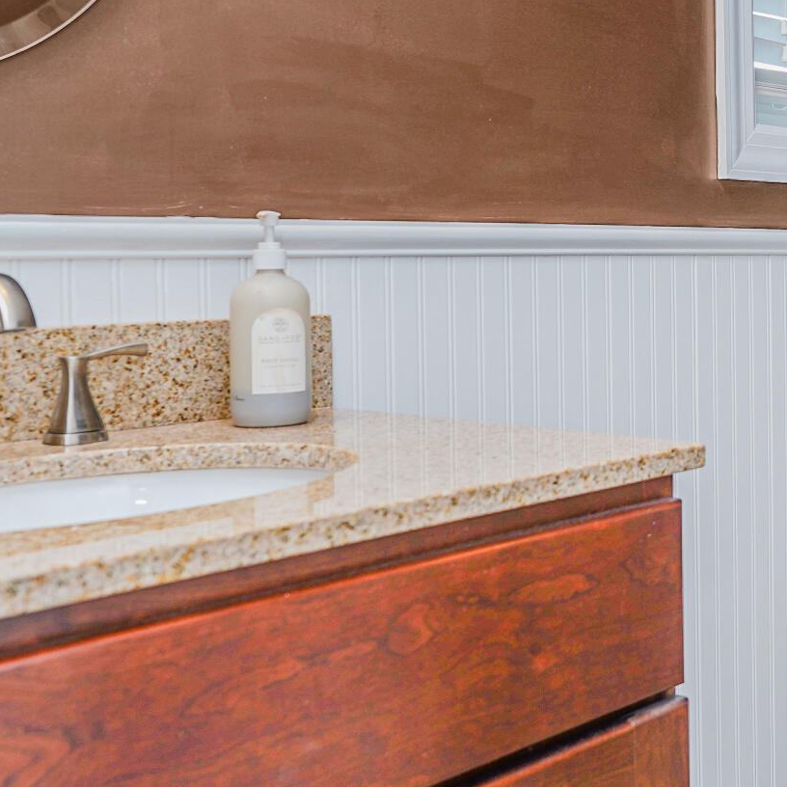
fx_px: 1286
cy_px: 241
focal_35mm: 50
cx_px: 828
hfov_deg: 31.0
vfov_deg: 33.6
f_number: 4
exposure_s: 1/13
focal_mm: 16
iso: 50
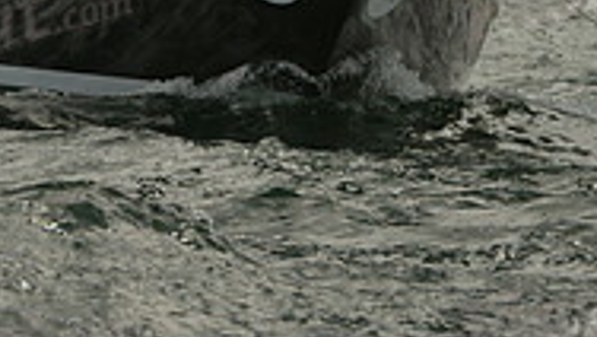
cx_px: 298
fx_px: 10771
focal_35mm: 680
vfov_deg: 1.8
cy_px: -161
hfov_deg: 3.2
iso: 400
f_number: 11
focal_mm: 210
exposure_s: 1/800
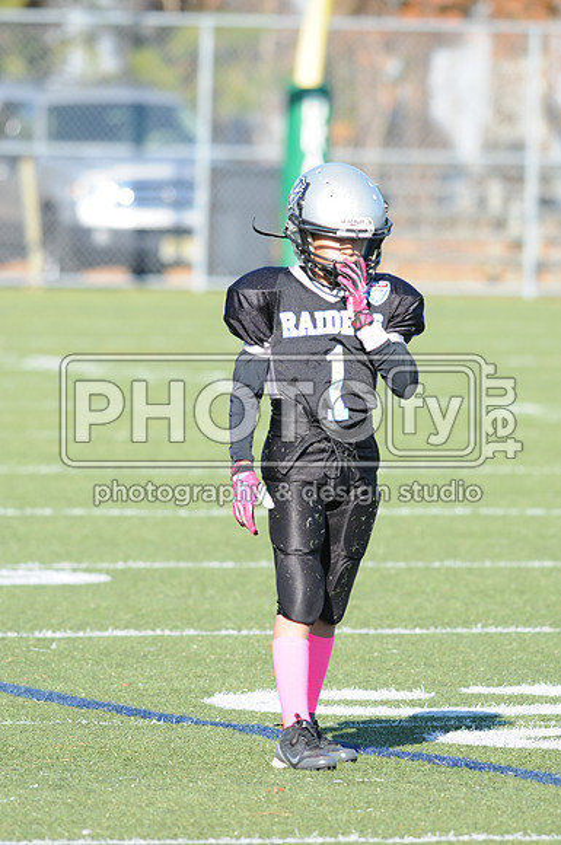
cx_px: 280
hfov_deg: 3.0
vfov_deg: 4.6
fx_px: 10549
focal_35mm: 450
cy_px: 422
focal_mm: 300
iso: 200
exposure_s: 1/500
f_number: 5
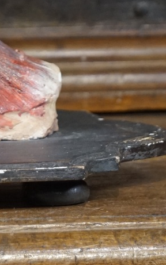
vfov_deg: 4.5
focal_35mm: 464
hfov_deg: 2.8
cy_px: -71
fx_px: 3360
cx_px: -20
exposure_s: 1/200
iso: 2500
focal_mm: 117
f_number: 5.6
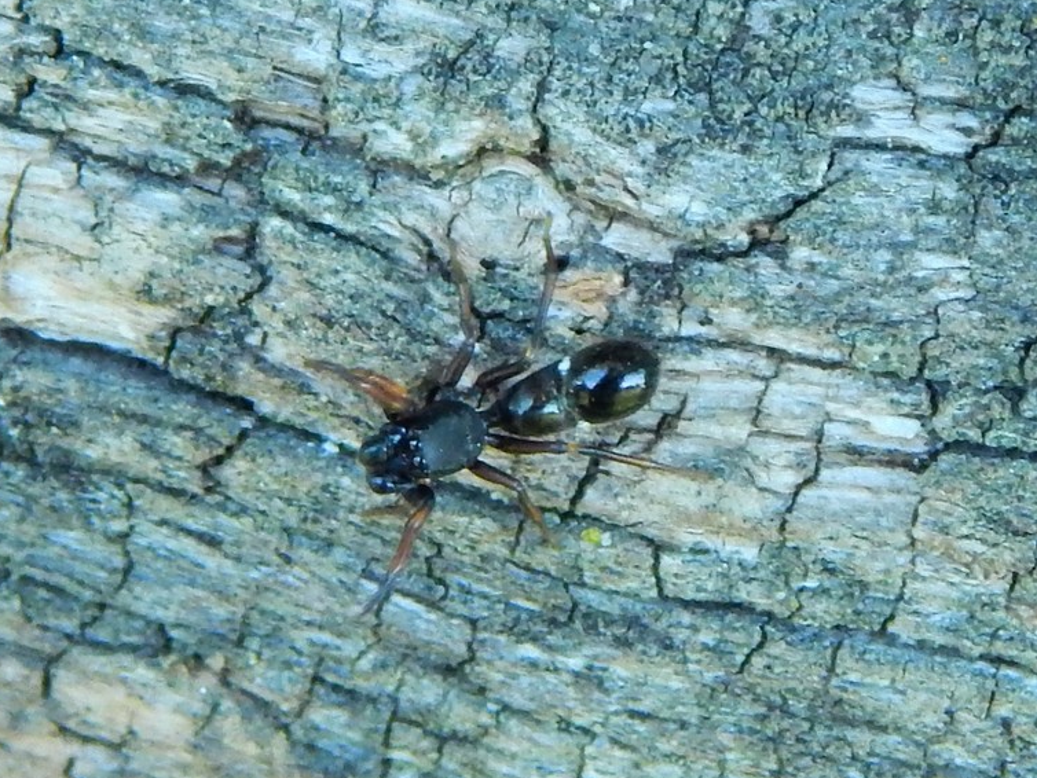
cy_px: 392
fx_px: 2068
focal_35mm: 69
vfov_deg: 21.3
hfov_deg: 28.2
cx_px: 501
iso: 400
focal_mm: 10.9
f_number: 4
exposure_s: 1/250
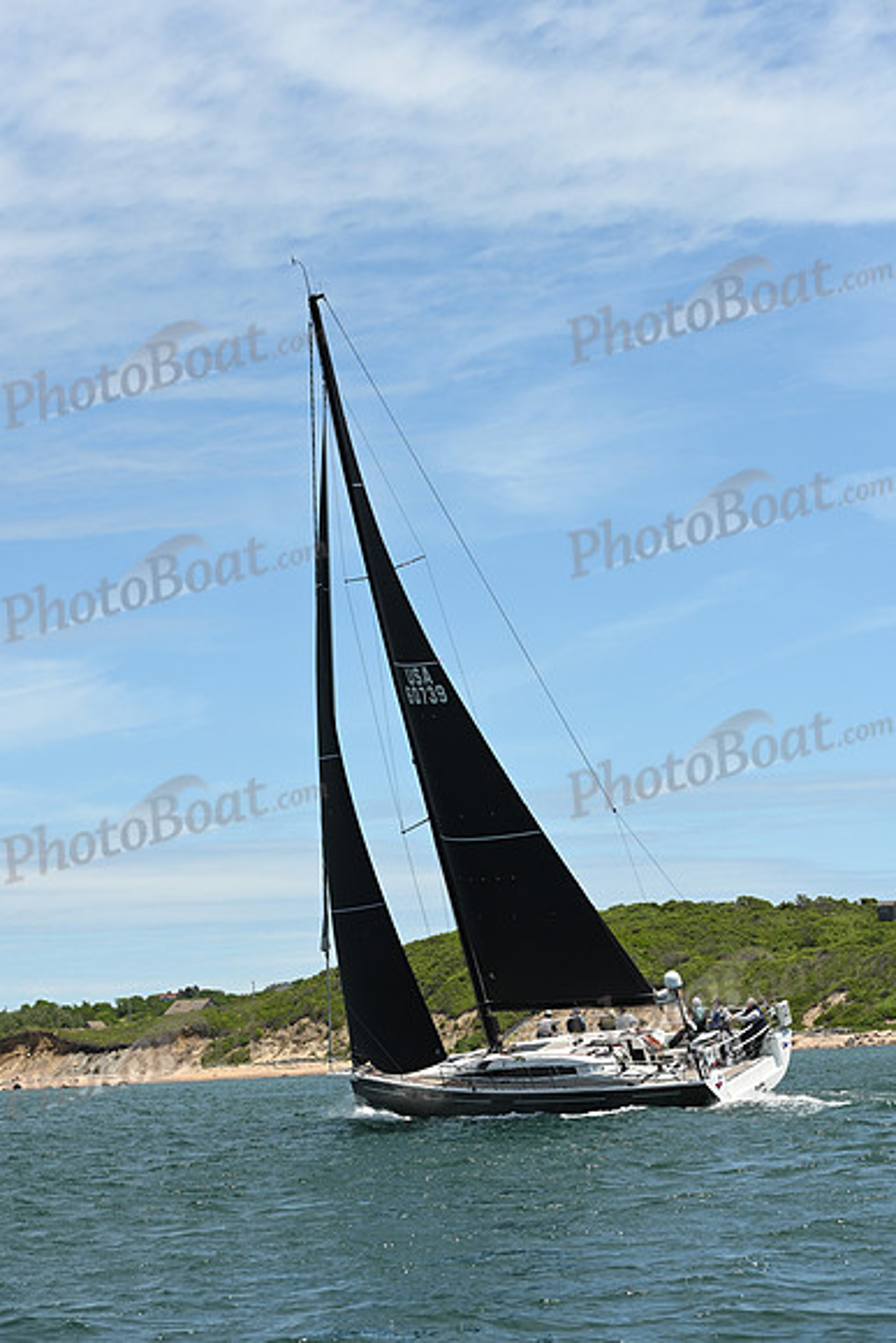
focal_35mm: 70
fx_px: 2612
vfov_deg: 28.8
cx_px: 448
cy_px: 672
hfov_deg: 19.5
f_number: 8
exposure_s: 1/1000
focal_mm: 70
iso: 320
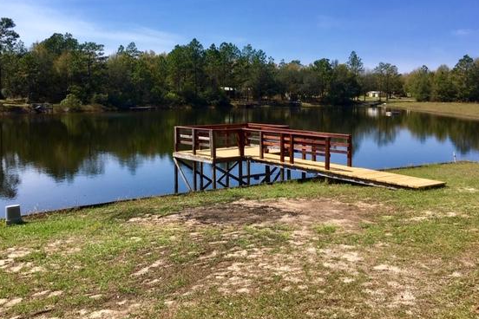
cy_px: 119
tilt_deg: -4.3
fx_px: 466
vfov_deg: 37.6
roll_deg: +0.3
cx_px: 206
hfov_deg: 54.2
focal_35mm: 35
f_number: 2.2
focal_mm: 4.15
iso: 25
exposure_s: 1/1672
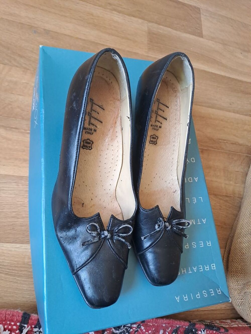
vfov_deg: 69.4
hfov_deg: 54.9
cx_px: 126
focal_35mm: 25
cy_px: 167
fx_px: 242
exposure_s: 1/50
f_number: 1.8
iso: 250
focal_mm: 4.65
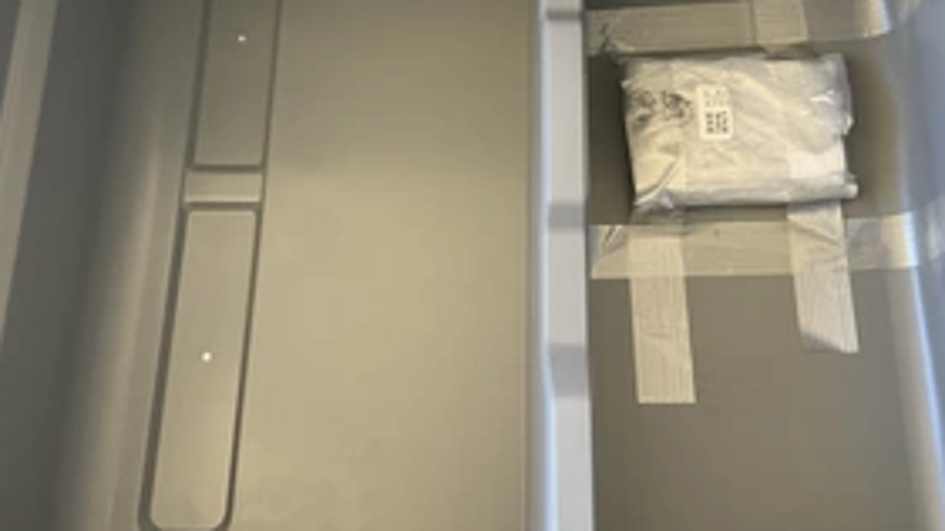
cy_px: 134
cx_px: 491
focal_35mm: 45
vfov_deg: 26.2
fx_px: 1127
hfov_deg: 45.5
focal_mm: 3
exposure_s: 1/87
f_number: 1.8
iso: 64
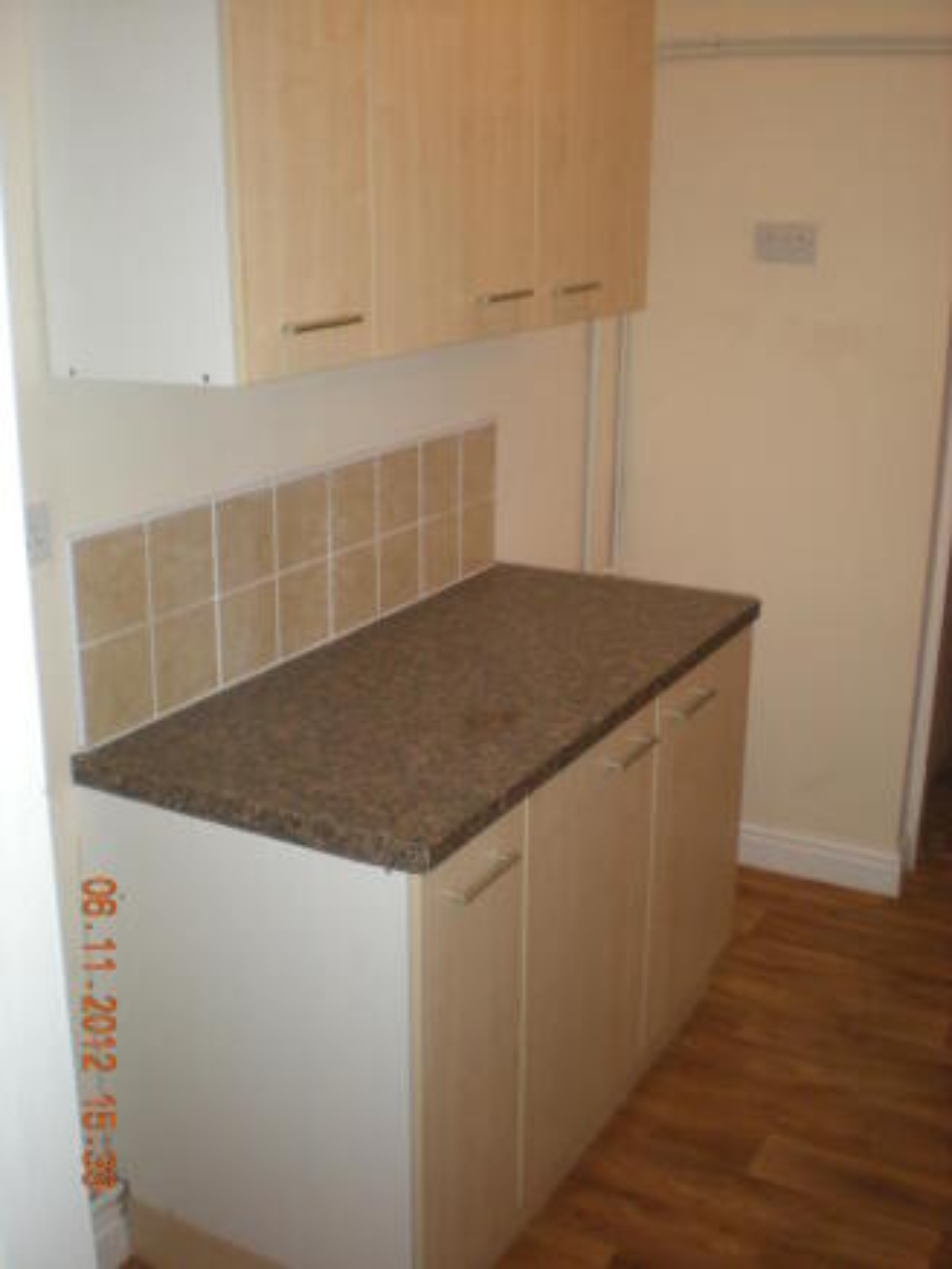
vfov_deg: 49.0
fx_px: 1393
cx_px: 476
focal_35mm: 38
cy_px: 634
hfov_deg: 37.7
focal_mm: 6.3
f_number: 3.1
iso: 185
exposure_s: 1/60
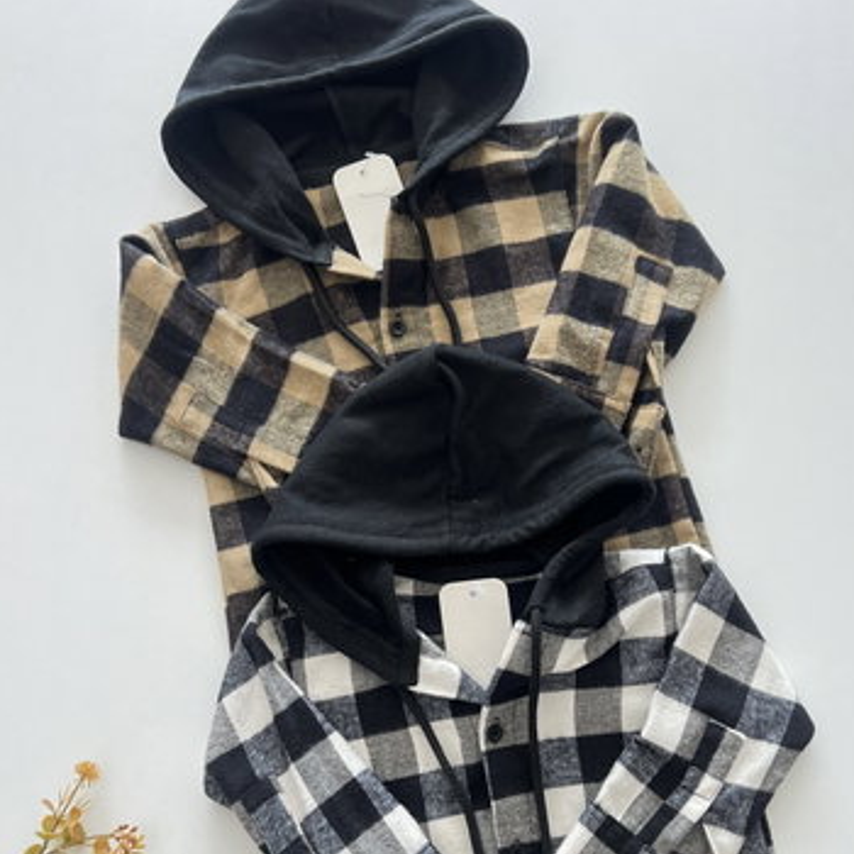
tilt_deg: -81.0
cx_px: 481
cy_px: 548
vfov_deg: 46.7
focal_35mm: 35
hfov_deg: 47.1
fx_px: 977
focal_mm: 5.7
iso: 80
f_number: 1.5
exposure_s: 1/100
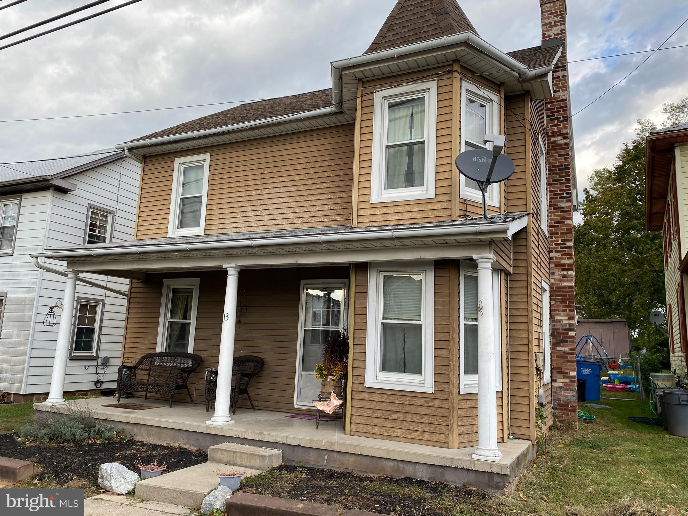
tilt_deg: +8.1
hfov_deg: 67.3
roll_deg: -0.4
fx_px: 517
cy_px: 258
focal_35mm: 26
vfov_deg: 53.1
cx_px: 344
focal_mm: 4.25
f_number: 1.8
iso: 32
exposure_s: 1/456
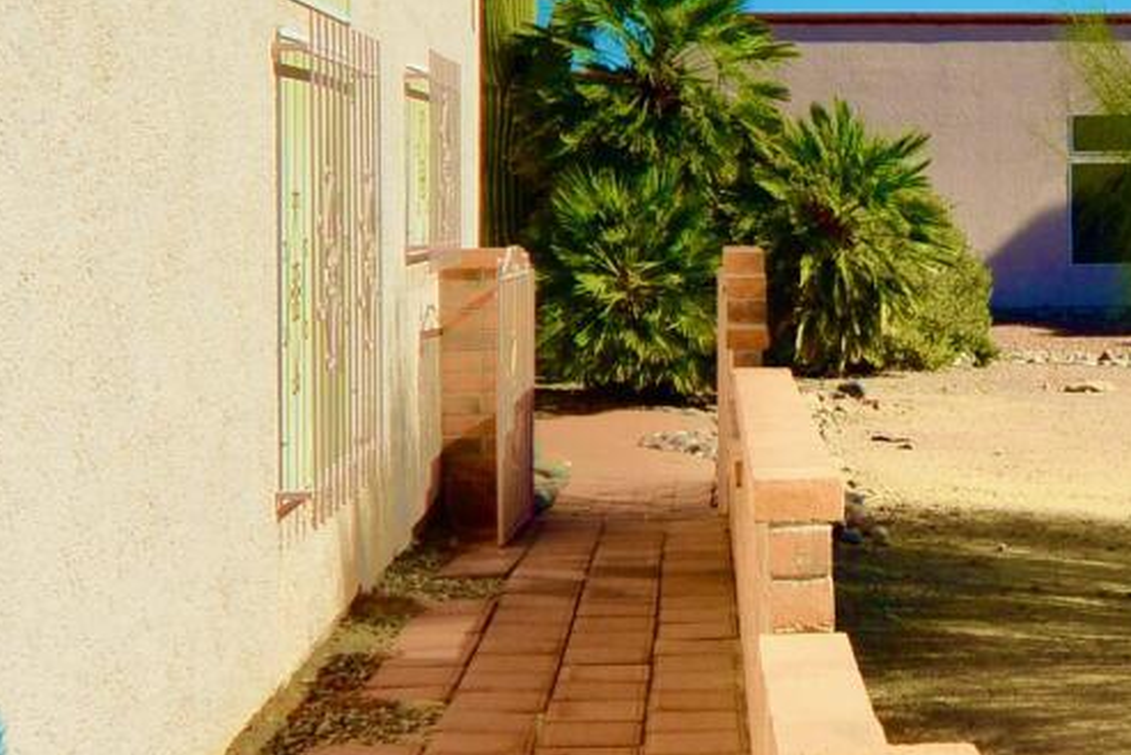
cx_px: 1003
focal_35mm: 73
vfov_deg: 18.6
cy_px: 193
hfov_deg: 26.8
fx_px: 2294
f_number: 9
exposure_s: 1/800
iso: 250
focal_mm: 12
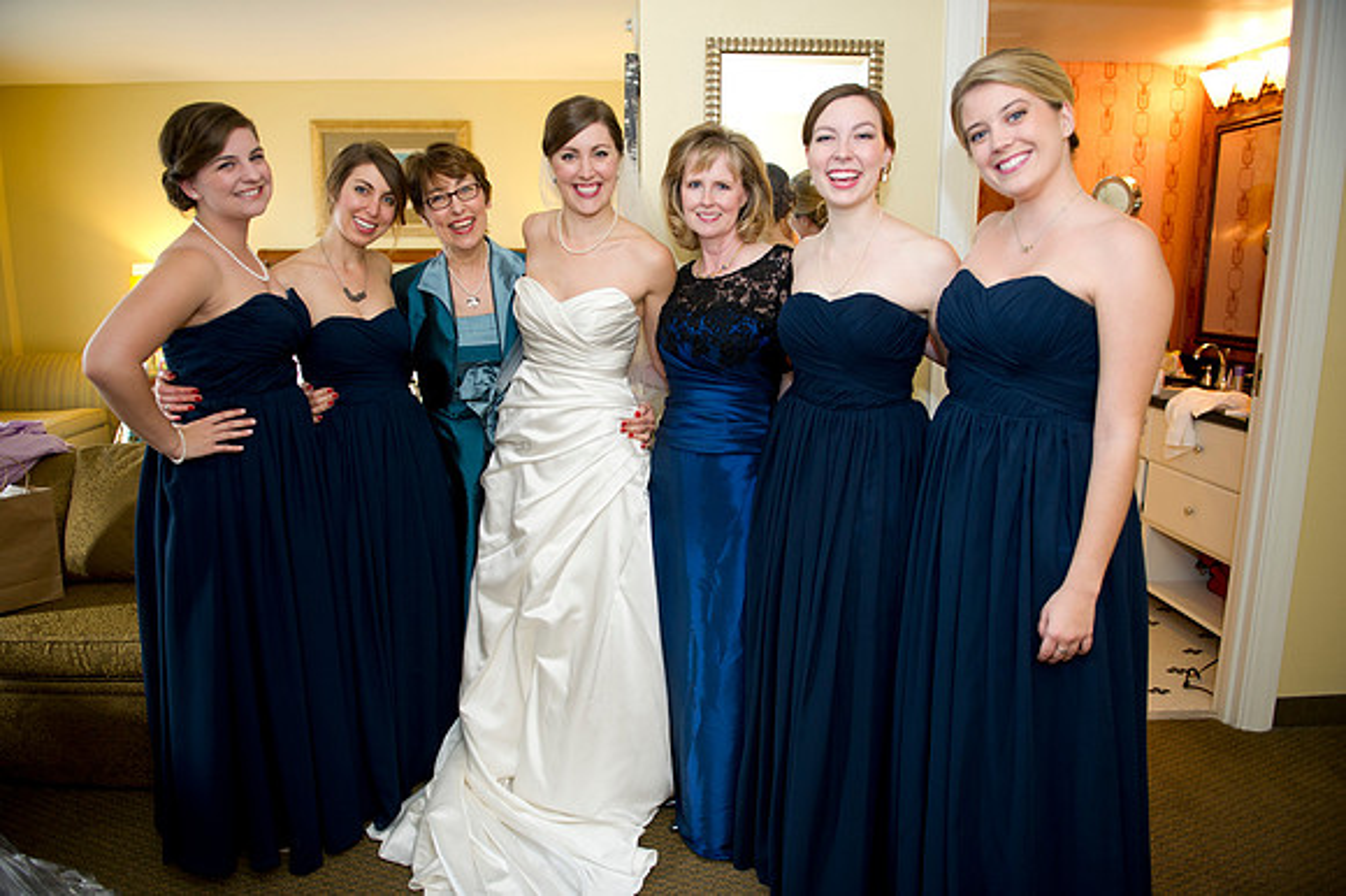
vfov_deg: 53.1
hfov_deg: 73.8
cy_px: 448
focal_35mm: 24
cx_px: 673
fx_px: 897
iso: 640
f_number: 2.8
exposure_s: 1/125
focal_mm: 24
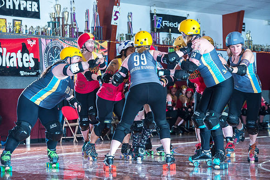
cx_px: 135
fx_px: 975
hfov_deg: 15.8
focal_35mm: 130
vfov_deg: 10.6
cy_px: 90
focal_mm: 130
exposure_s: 1/160
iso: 800
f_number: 7.1
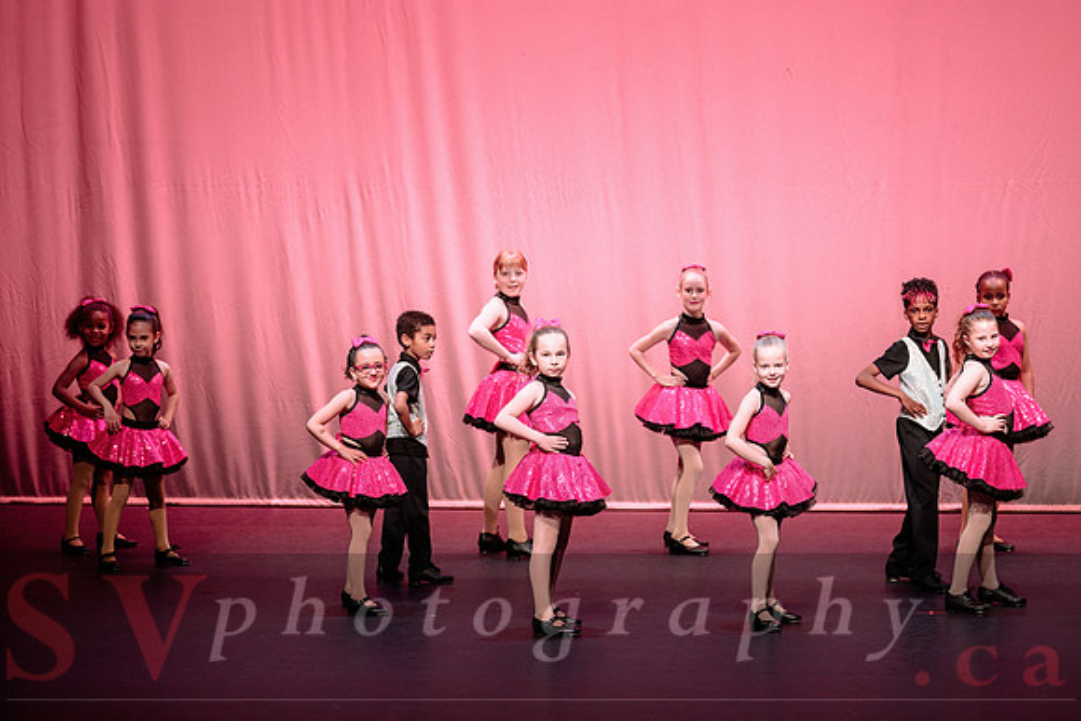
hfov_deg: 14.5
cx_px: 579
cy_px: 379
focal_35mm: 141
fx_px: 4238
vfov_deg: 9.7
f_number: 2.8
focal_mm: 130
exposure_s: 1/400
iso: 1250
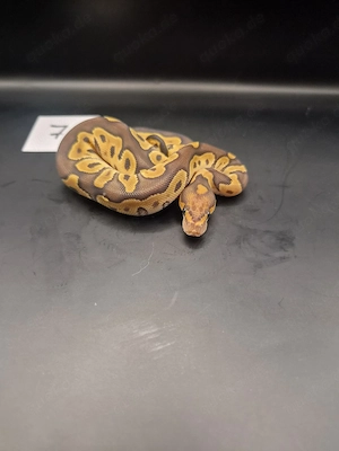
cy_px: 226
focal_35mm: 23
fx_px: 300
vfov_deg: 73.9
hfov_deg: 58.9
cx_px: 170
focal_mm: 5.4
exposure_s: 1/100
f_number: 1.8
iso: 800
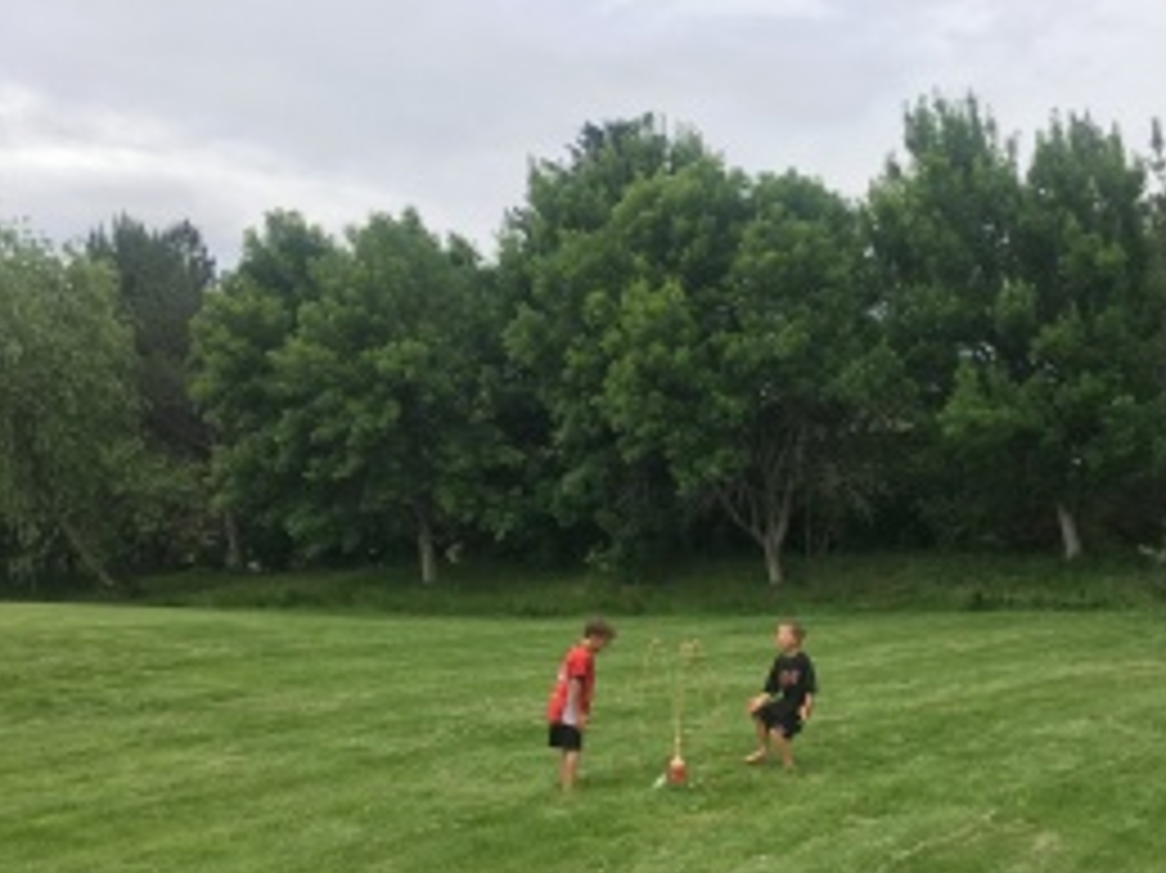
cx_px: 707
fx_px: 1380
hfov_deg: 45.5
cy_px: 608
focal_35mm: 41
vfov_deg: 34.7
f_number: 2.2
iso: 25
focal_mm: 4.15
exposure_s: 1/874
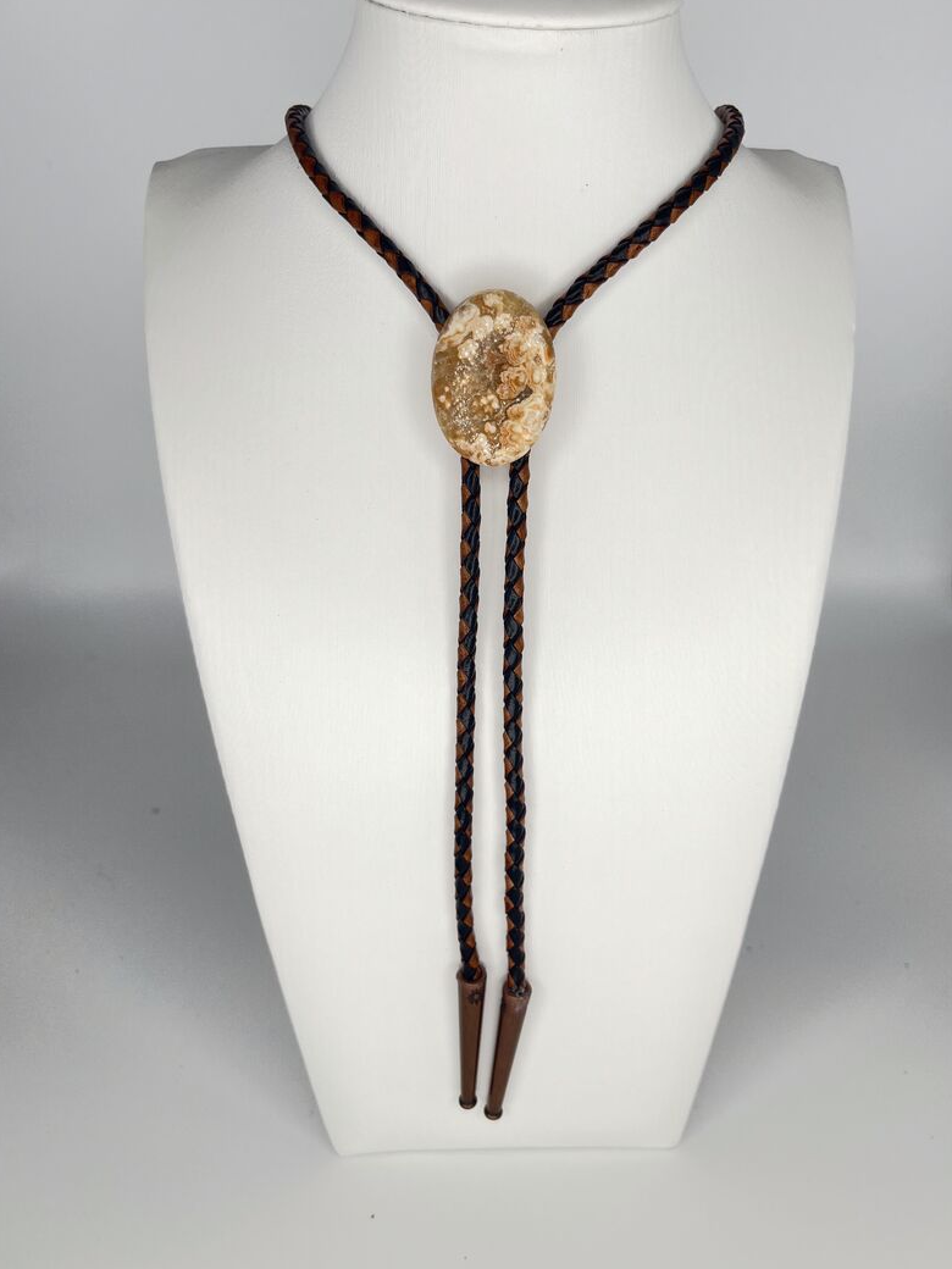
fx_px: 1100
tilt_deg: -26.4
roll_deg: -0.9
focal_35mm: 30
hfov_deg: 46.7
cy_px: 587
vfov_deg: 59.9
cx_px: 536
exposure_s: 1/913
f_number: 1.6
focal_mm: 5.1
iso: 50
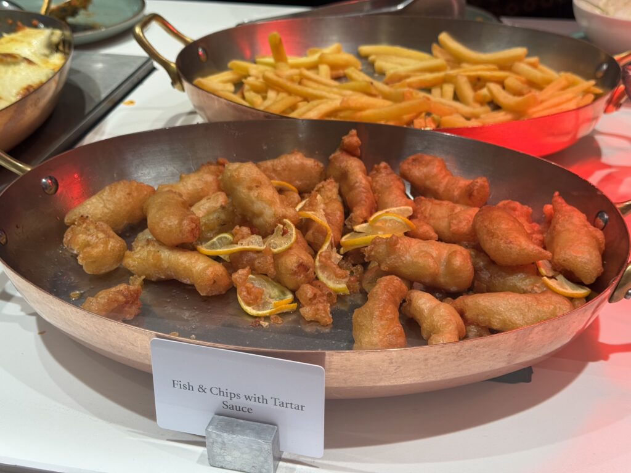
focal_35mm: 48
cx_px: 316
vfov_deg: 30.3
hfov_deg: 39.7
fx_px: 875
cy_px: 236
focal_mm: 6.76
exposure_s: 1/124
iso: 50
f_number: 1.78
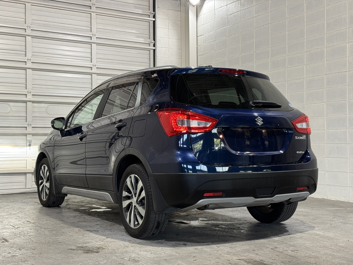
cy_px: 132
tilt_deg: +1.4
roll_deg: -0.3
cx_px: 176
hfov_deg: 39.7
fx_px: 489
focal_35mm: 48
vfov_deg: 30.3
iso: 125
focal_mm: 6.76
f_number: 1.78
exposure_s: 1/60
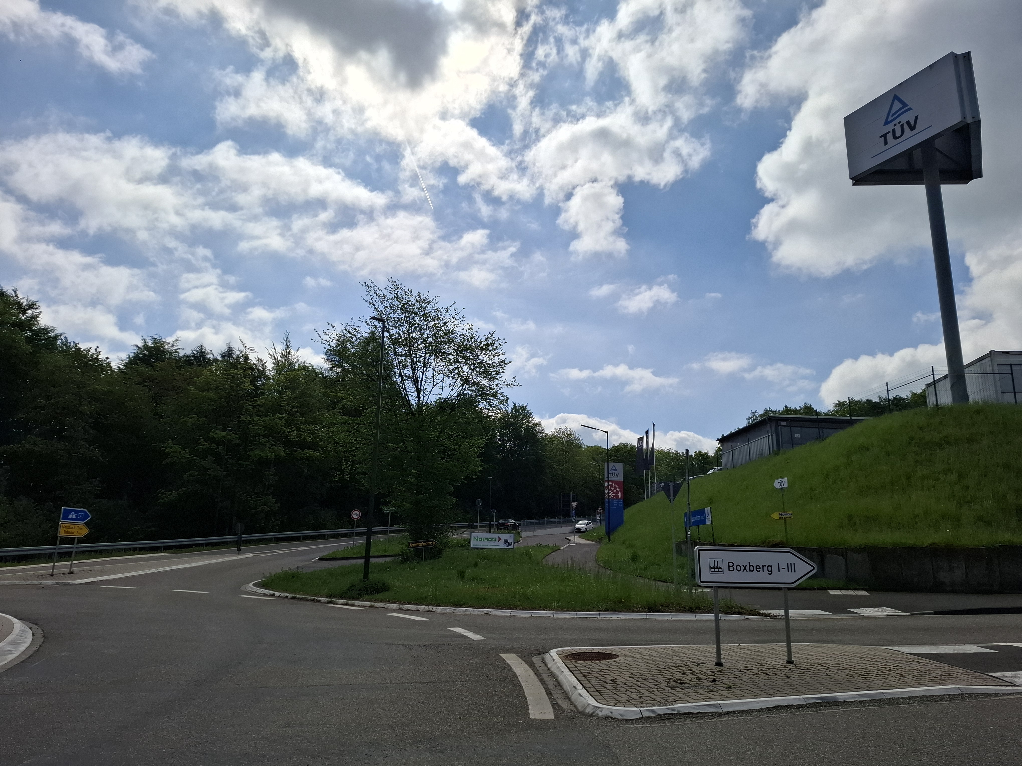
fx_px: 679
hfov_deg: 73.9
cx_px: 511
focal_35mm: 23
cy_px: 383
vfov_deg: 58.9
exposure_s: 1/8264
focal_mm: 5.54
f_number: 1.8
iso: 50
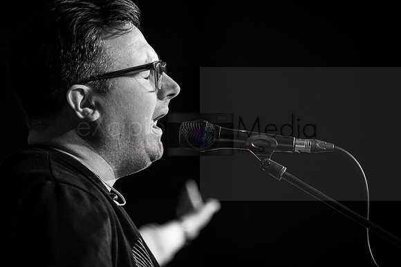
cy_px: 134
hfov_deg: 7.9
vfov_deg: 5.3
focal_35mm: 259
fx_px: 2886
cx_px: 200
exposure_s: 1/125
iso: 2500
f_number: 5.6
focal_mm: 259
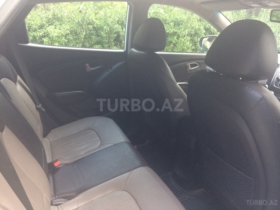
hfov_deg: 61.7
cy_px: 105
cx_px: 140
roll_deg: -2.4
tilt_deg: -19.3
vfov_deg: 48.2
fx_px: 235
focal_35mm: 29
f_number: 2.2
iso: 80
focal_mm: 4.15
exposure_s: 1/33
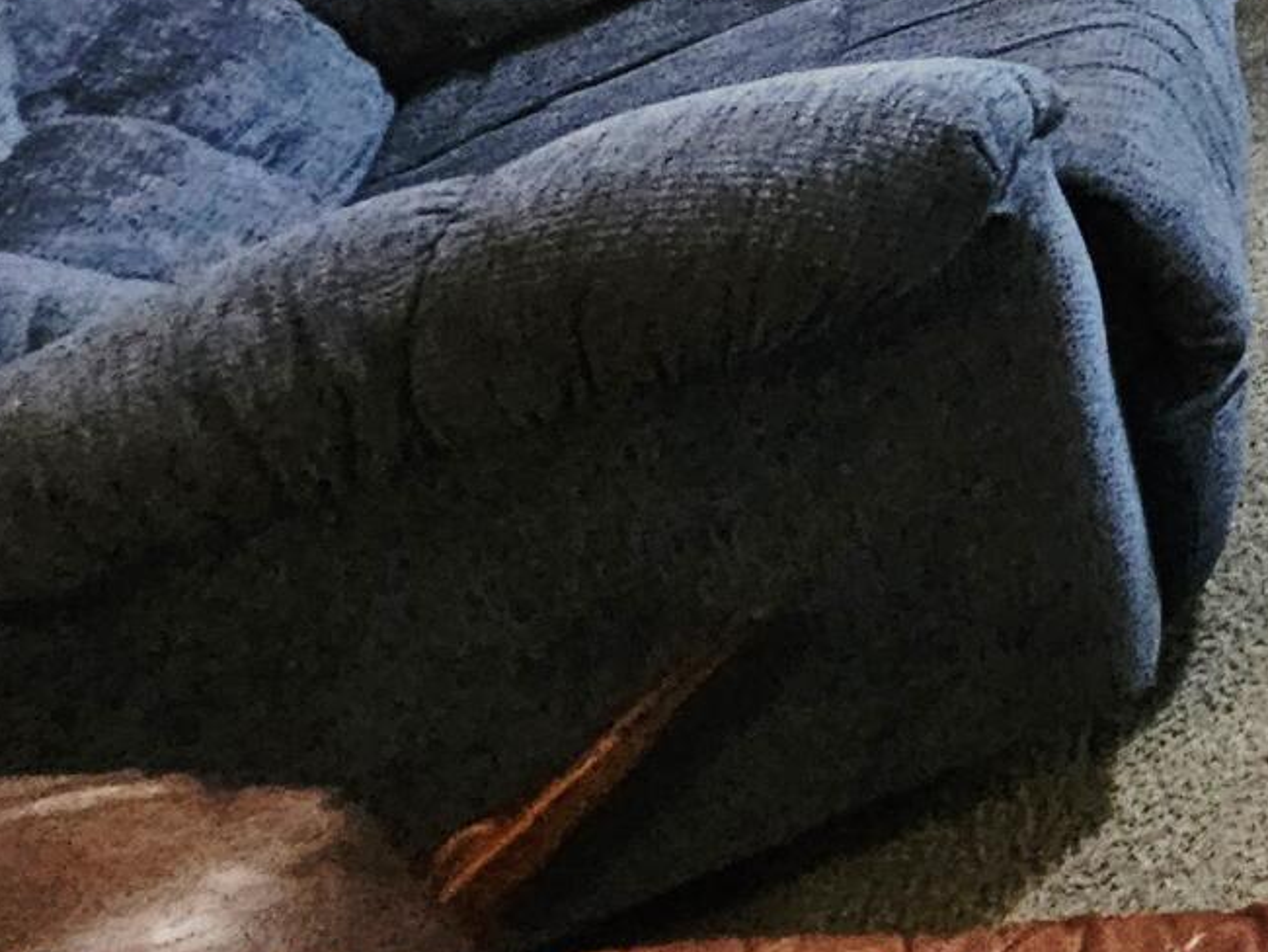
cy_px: -987
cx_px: 2914
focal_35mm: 60
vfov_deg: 17.2
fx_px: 2199
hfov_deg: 16.1
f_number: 2.2
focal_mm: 2.2
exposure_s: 1/40
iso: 320
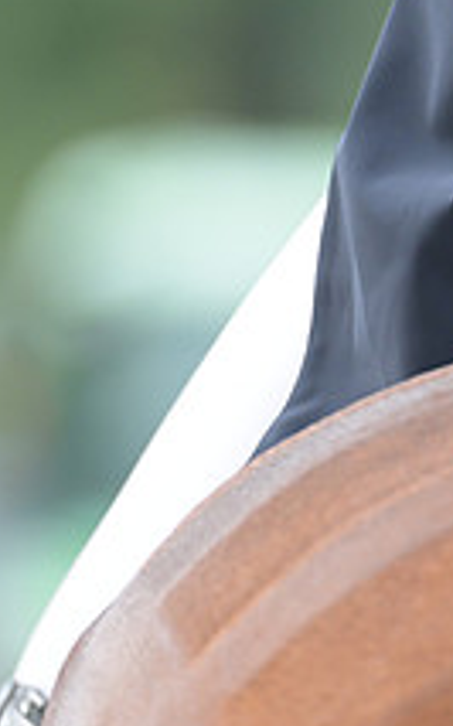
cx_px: 865
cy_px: 230
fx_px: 21961
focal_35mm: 1111
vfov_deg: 1.9
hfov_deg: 1.2
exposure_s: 1/1250
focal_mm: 400
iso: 1600
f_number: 5
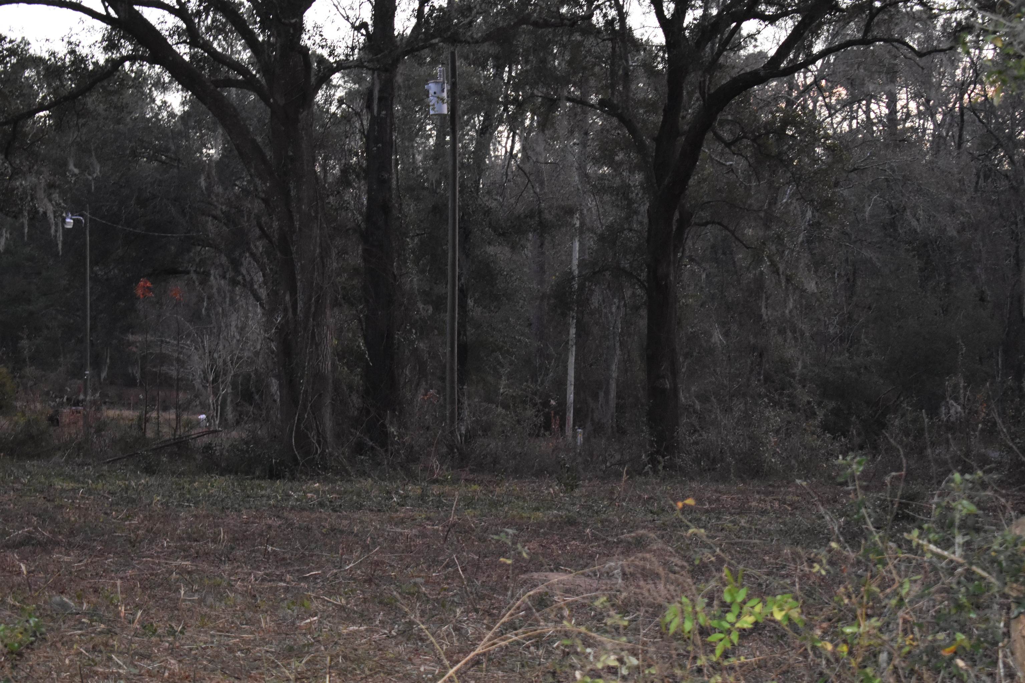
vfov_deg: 16.6
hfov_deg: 24.6
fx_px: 2349
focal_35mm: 82
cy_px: 342
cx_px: 512
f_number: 5.6
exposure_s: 1/30
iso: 2500
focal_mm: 55
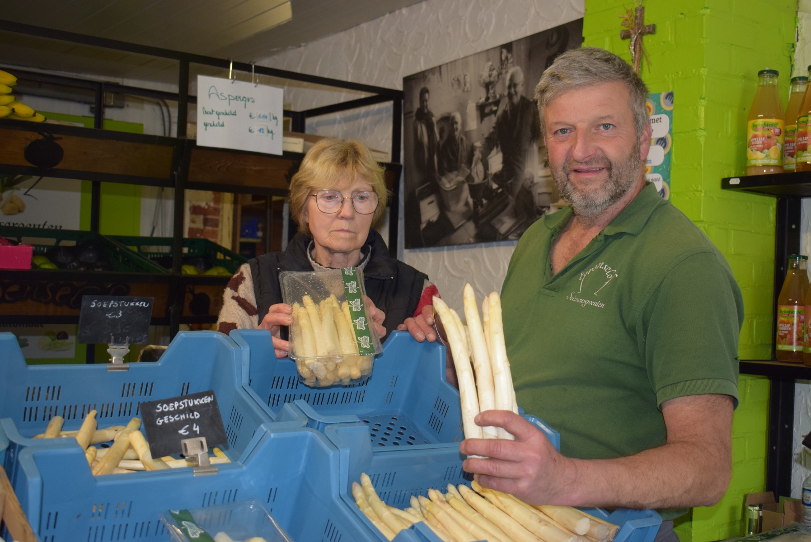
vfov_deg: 29.9
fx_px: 1015
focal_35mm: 45
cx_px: 406
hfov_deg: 43.6
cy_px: 271
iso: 900
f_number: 4.2
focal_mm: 30
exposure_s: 1/60
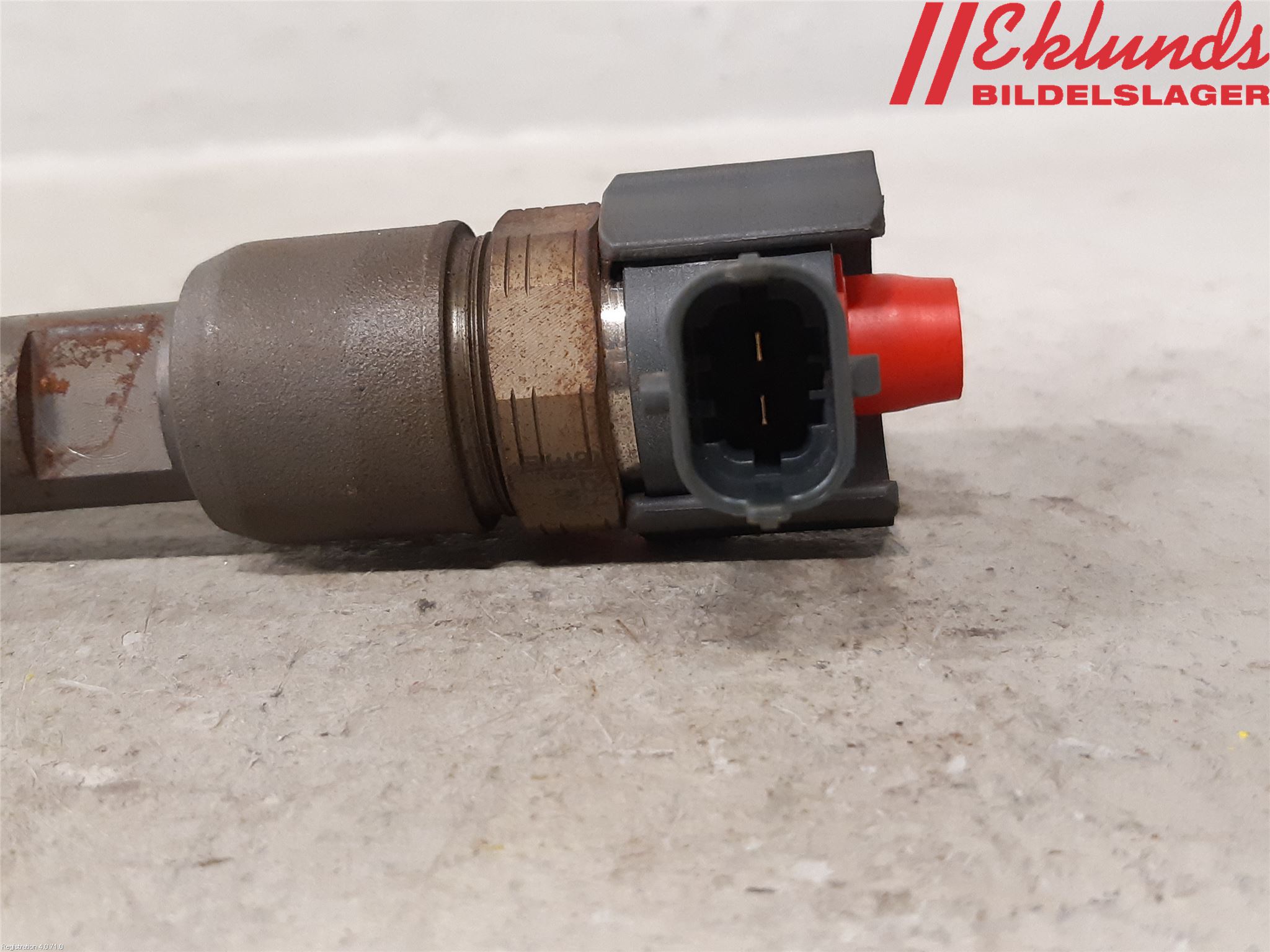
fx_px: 954
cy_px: 476
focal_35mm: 26
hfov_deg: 67.3
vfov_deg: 53.1
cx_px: 635
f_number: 1.7
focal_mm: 3.93
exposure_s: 1/33
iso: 250
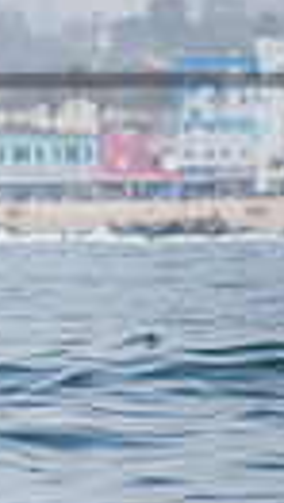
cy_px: 169
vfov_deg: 1.7
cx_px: -747
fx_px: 16854
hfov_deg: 1.0
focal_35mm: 1263
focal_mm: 170
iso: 100
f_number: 5
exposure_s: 1/640
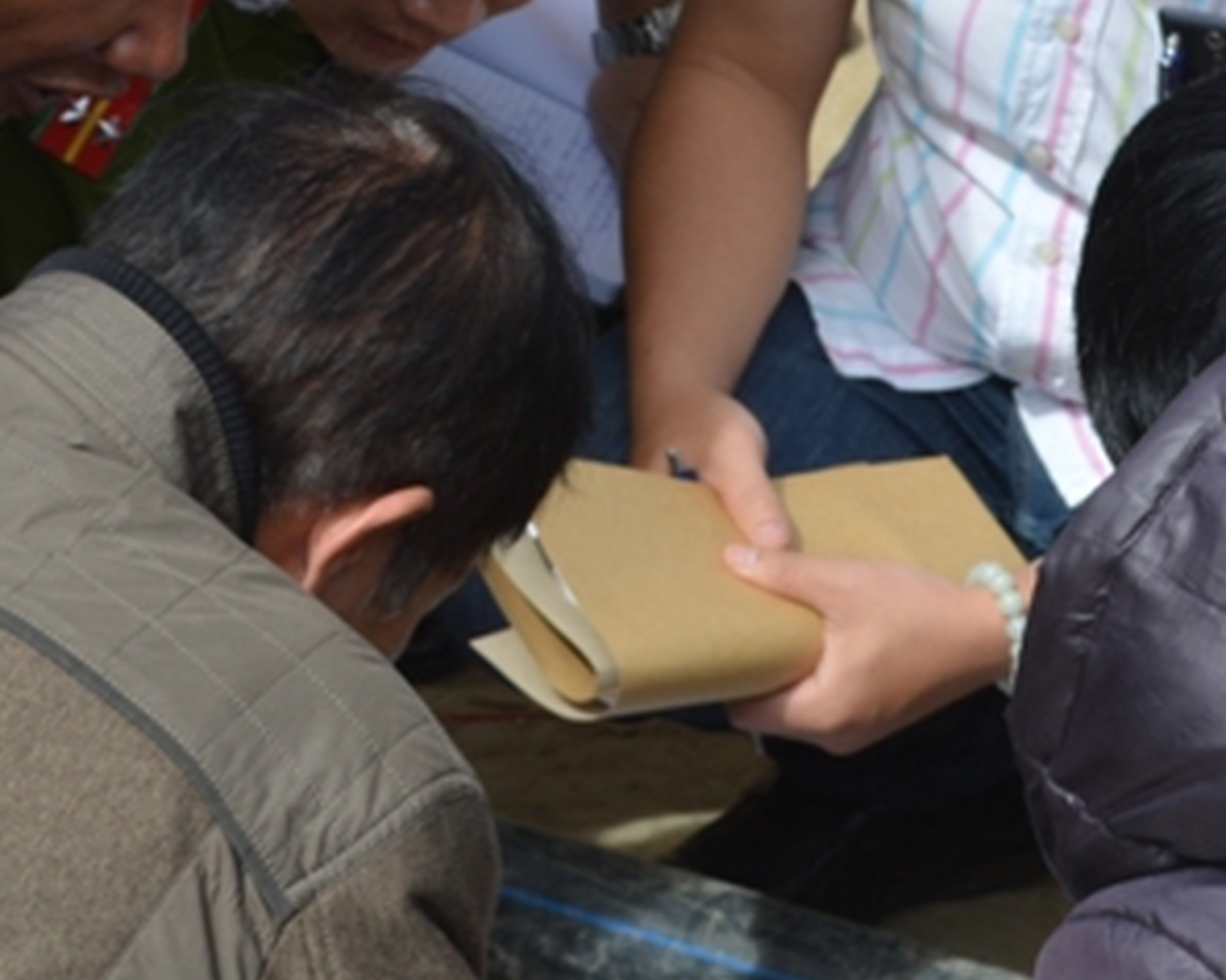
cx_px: 540
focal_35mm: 195
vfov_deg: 7.9
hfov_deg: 9.9
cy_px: 351
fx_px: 7076
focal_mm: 40
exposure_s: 1/250
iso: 100
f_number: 8
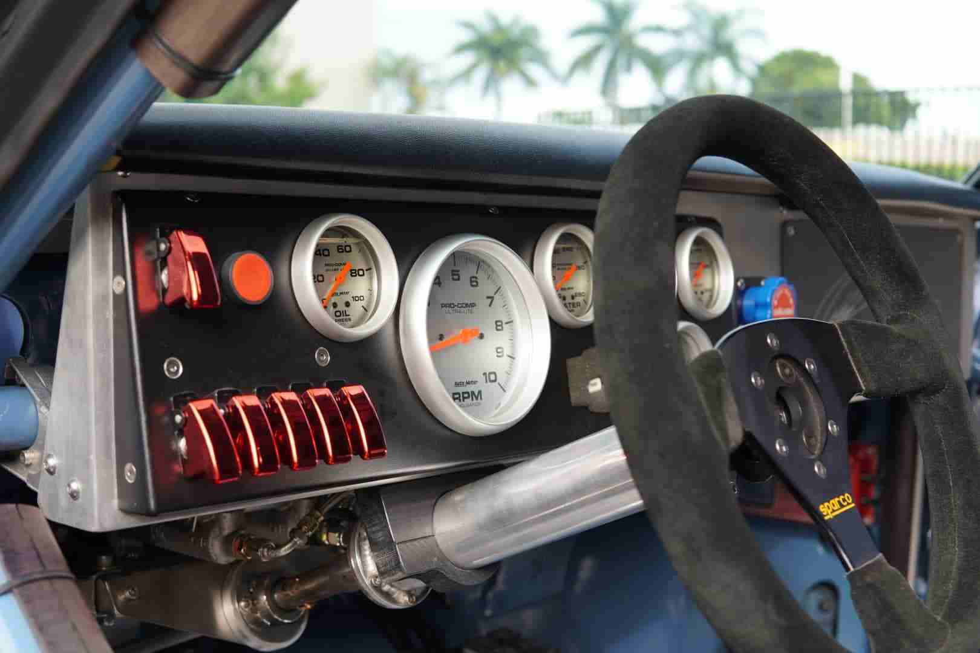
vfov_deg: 29.9
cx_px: 490
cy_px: 326
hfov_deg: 43.6
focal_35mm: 45
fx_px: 1225
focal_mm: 30
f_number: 4
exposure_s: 1/60
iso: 160
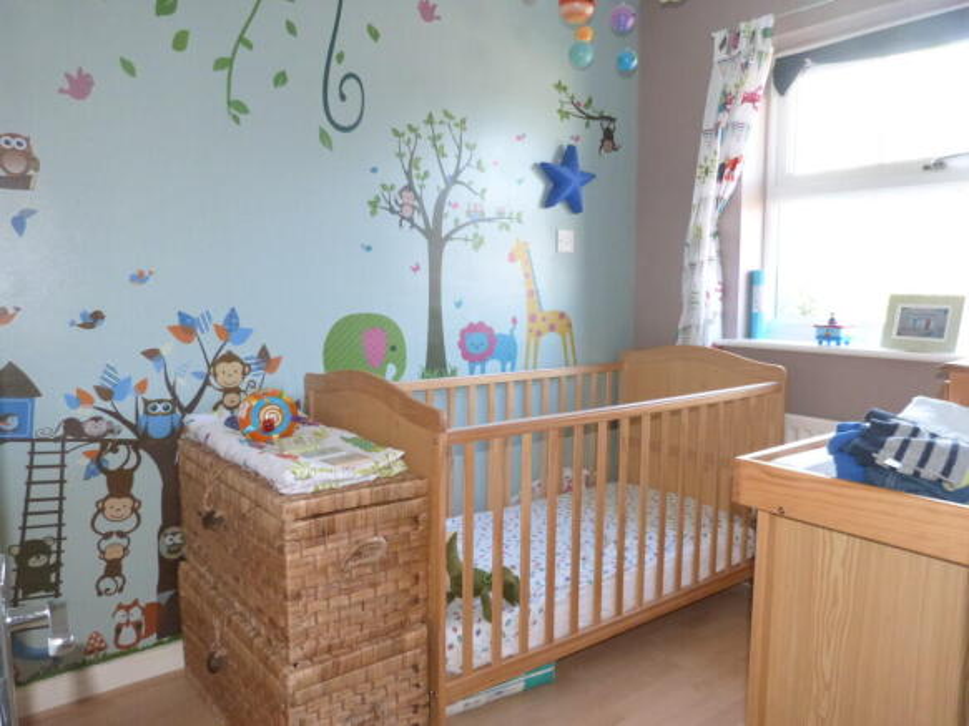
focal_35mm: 25
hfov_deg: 69.4
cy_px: 363
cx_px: 484
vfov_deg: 54.9
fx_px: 700
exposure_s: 1/60
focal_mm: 4.5
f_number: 2.8
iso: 400
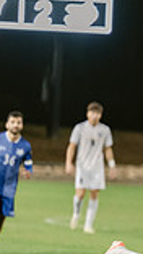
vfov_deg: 3.4
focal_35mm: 642
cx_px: 466
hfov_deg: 1.9
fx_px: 4318
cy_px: 247
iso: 1600
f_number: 2.8
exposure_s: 1/320
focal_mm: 165
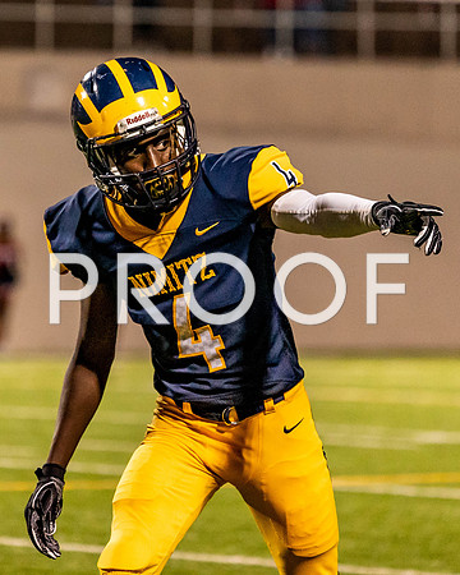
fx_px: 7312
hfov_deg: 3.6
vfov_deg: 4.5
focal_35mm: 430
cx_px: 121
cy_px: 257
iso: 6400
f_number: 5.6
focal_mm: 276
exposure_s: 1/750
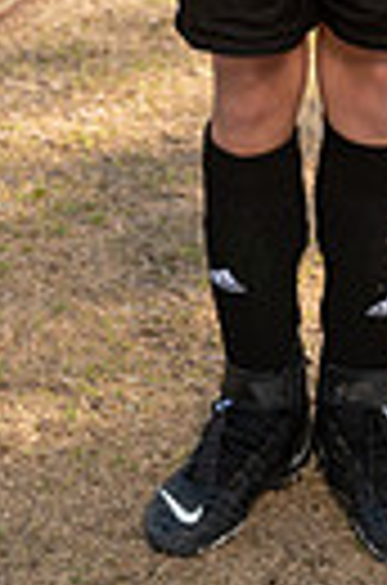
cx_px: 335
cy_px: -261
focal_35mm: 166
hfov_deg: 8.2
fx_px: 2691
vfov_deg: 11.9
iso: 100
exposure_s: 1/250
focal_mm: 48
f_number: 4
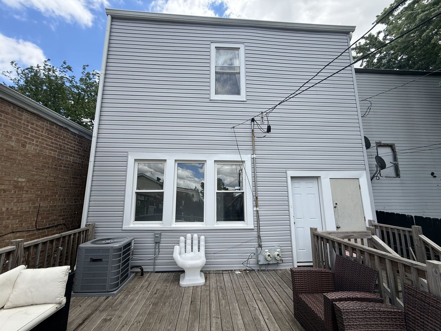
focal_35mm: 14
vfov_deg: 85.7
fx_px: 178
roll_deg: +0.3
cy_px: 166
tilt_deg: +10.3
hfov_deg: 102.1
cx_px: 220
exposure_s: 1/970
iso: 50
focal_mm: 2.22
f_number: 2.2
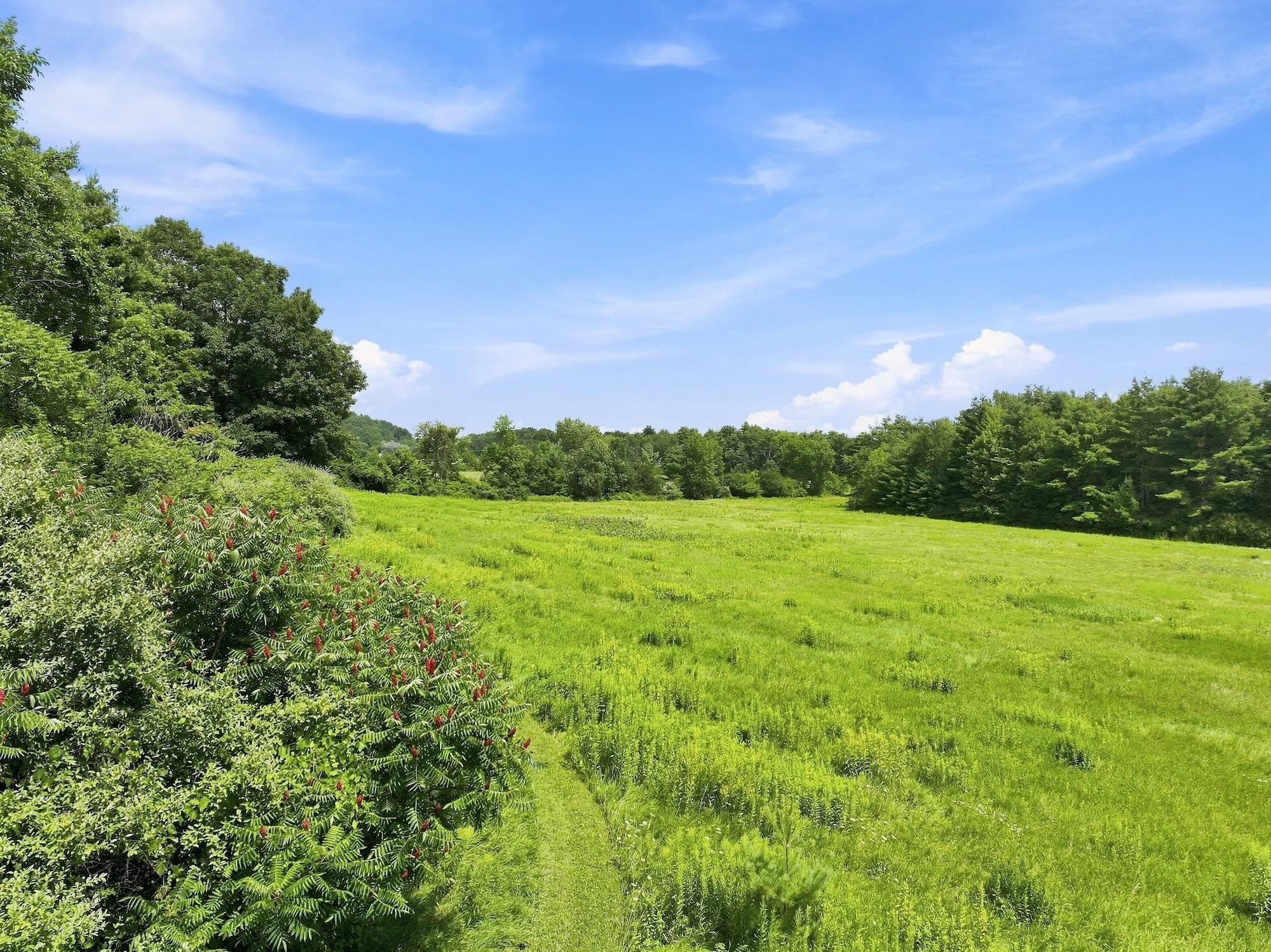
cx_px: 636
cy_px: 476
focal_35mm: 24
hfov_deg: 71.6
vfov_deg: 56.8
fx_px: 881
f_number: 2.8
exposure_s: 1/2500
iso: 100
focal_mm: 12.3
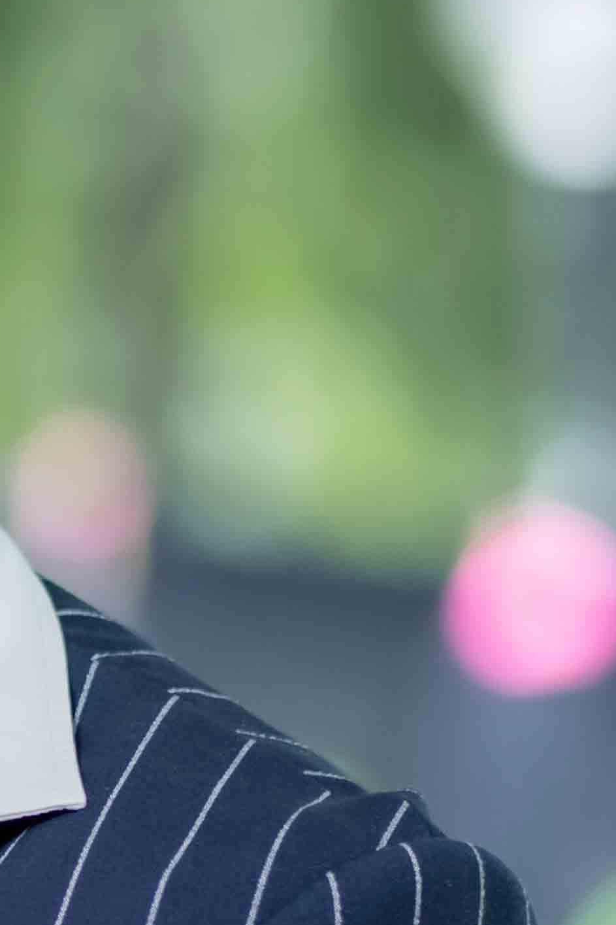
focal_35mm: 464
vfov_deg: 4.4
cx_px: -494
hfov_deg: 2.9
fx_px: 11911
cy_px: 877
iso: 320
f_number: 2
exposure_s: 1/200
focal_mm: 85
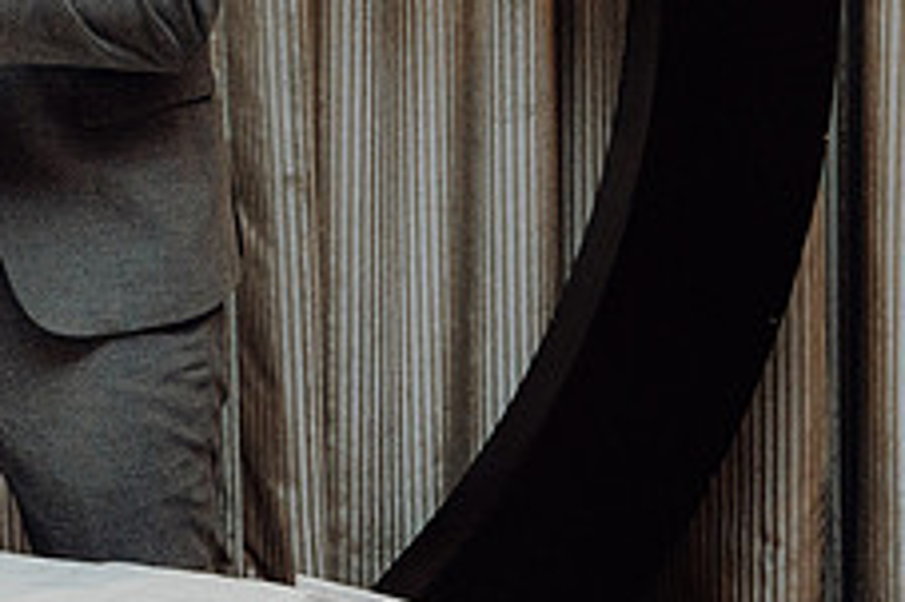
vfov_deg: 11.7
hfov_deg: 17.1
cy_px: -122
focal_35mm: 115
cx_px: -132
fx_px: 2889
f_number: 3.5
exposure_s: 1/200
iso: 2500
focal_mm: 45
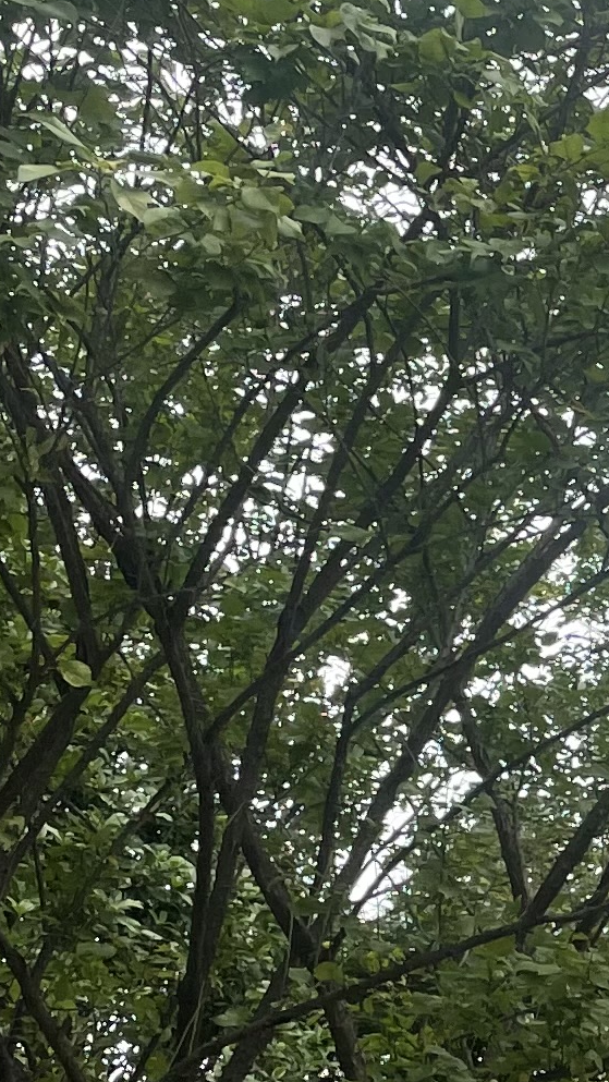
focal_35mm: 115
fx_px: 3299
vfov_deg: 18.5
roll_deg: -2.2
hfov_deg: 9.5
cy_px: 864
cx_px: 1399
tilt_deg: +14.5
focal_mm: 4.2
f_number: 1.6
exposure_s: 1/587
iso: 32
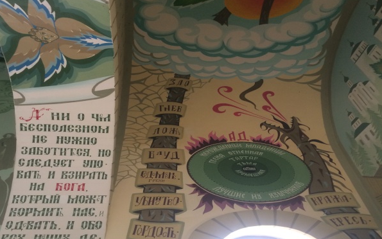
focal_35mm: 31
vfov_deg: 40.6
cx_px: 191
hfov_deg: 61.2
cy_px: 127
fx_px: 323
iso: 160
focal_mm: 4.15
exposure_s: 1/33
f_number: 2.2
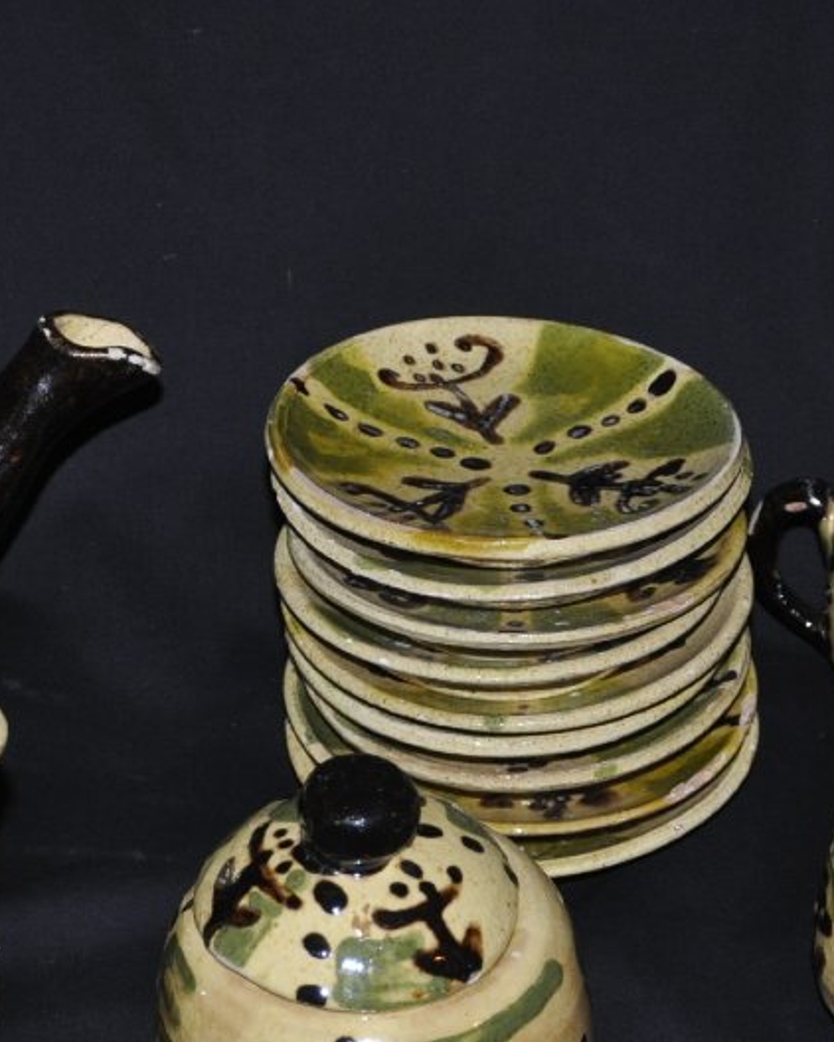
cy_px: 786
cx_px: 449
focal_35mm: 128
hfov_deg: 12.1
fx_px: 3947
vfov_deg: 15.0
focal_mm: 40
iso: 800
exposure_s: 1/60
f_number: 4.5
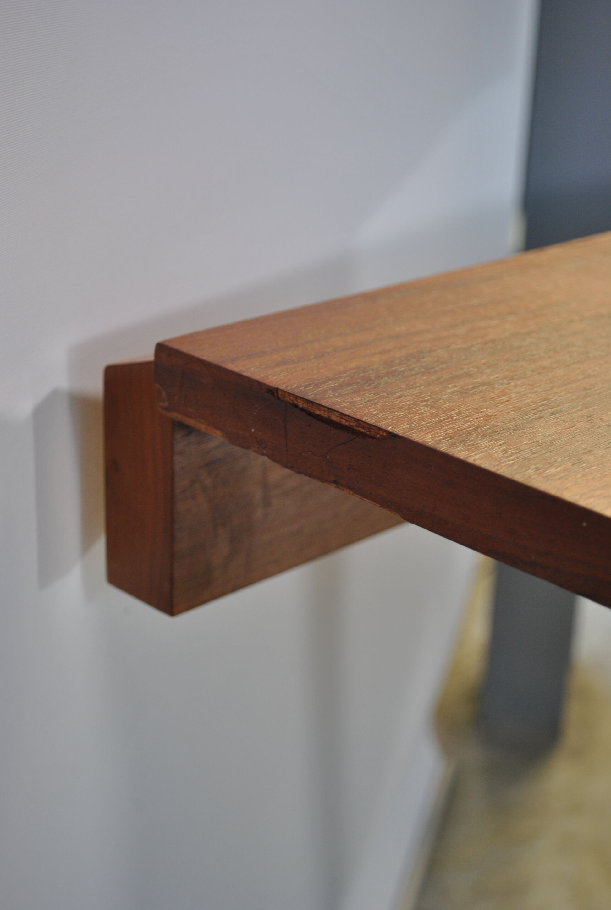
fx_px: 1520
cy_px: 455
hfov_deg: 22.7
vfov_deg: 33.3
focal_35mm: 60
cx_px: 306
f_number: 5.3
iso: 280
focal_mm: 40
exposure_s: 1/30
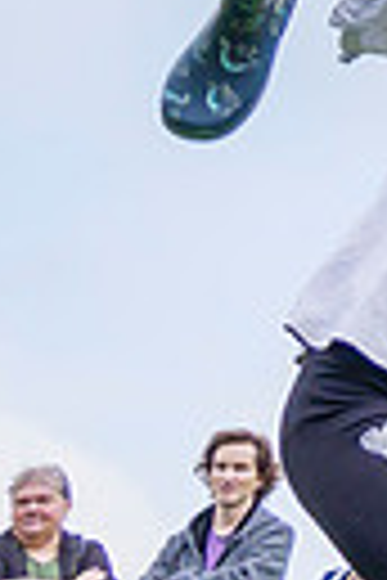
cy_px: 87
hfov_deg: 8.6
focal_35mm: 121
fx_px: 1951
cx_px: 1288
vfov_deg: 16.7
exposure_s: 1/1000
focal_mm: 12
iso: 200
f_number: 3.5
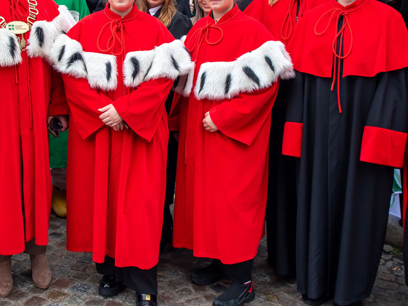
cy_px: 56
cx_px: 160
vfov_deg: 26.9
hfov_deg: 36.0
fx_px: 625
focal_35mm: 53
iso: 125
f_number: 2.8
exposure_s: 1/400
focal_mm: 24
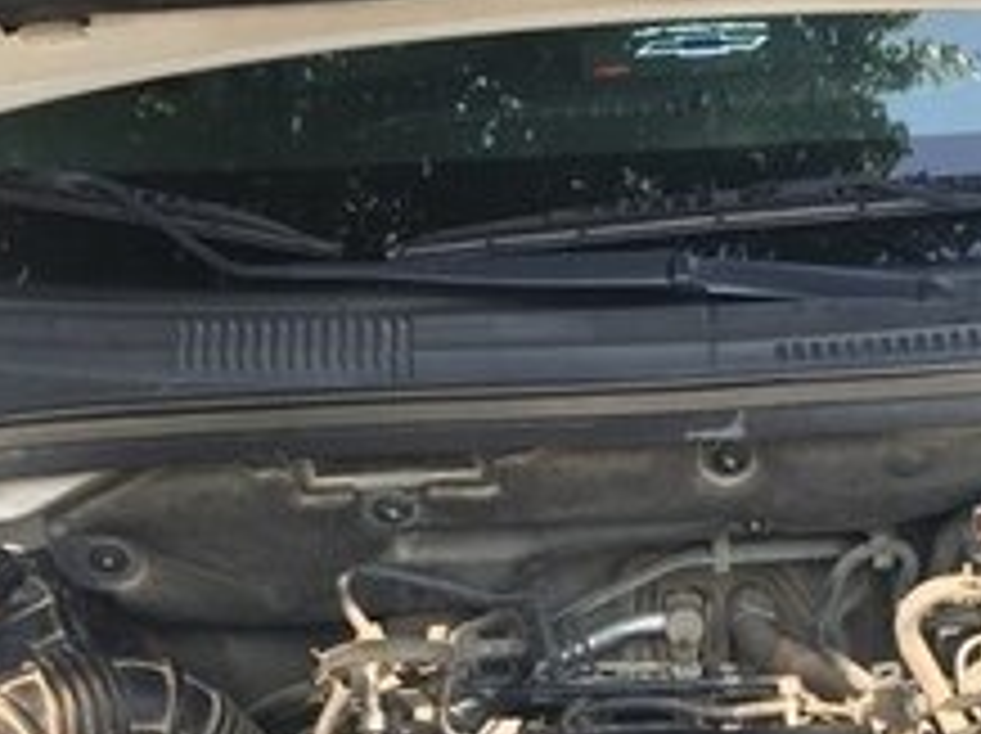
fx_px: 2491
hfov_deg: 22.2
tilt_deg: -37.1
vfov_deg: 16.1
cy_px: 871
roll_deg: -0.7
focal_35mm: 88
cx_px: 639
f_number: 2.2
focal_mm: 4.15
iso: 32
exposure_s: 1/104
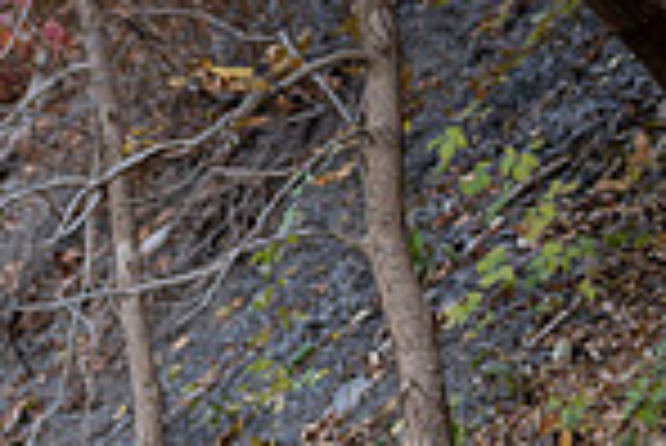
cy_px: 698
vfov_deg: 5.0
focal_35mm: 274
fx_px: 5074
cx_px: -495
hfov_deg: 7.3
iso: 640
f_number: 2.8
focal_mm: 70
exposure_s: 1/500
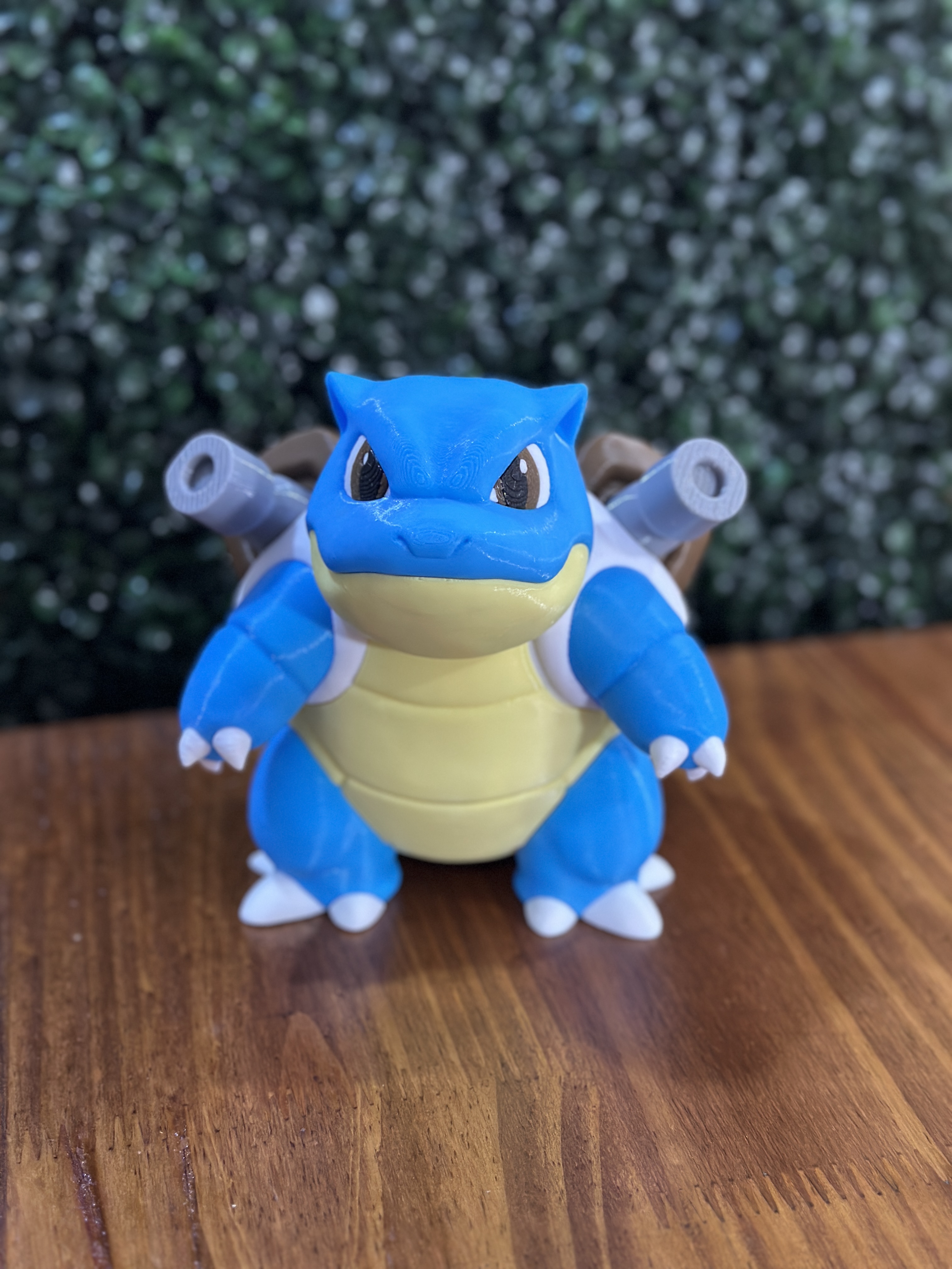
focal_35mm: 48
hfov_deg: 30.3
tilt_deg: -23.5
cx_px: 476
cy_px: 634
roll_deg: -1.1
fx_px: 1760
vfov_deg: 39.7
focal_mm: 6.86
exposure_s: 1/50
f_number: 1.78
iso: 320
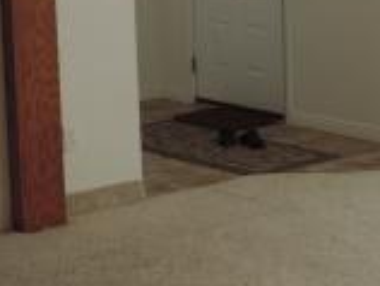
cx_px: 305
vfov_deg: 15.2
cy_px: 82
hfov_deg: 20.0
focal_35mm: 97
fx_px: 1066
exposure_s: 1/125
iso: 80
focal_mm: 4.3
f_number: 3
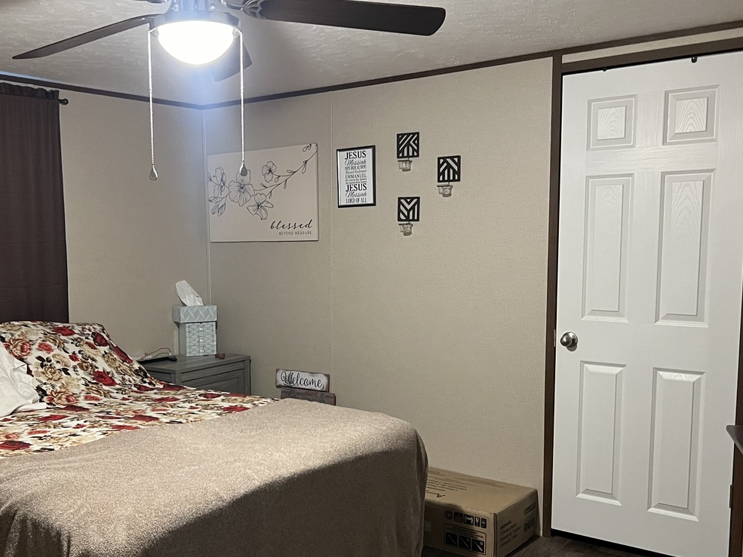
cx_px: 270
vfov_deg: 37.6
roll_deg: +1.2
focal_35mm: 38
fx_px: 816
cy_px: 335
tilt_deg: -6.2
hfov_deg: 48.4
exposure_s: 1/40
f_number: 1.5
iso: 500
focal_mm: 5.7
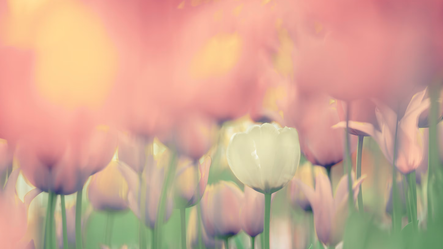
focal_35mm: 147
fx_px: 1727
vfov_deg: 8.3
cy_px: 136
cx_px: 215
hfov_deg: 14.6
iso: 100
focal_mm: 135
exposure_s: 1/500
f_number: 1.8
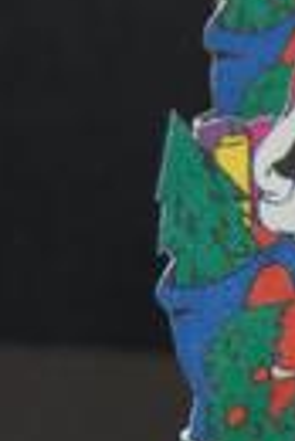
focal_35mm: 161
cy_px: 409
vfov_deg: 12.7
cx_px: 493
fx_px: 1970
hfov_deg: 8.3
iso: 280
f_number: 4.5
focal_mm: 31
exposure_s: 1/60
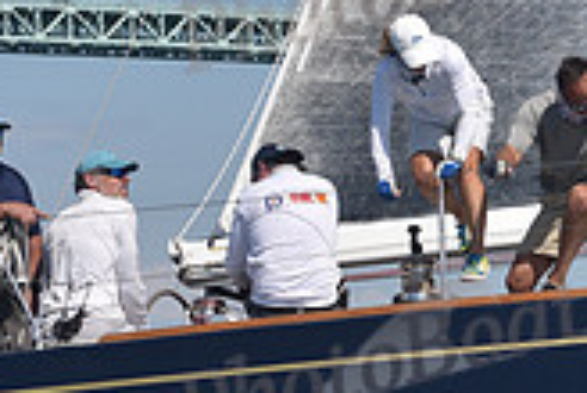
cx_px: 870
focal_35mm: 247
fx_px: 4035
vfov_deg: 5.6
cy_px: 116
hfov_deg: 8.2
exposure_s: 1/1250
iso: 250
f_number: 5
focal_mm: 70
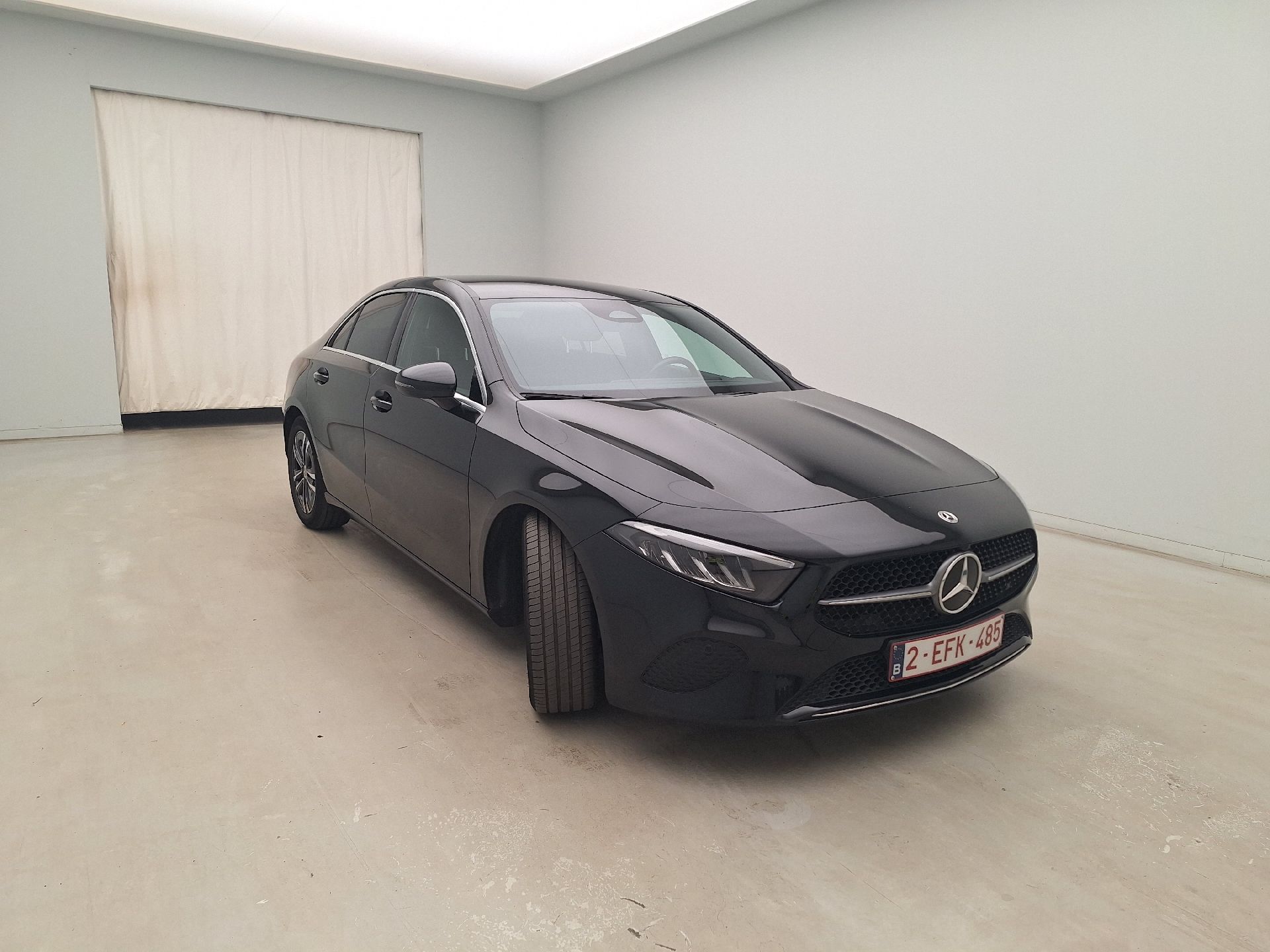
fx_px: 844
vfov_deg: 58.9
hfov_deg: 73.9
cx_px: 635
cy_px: 476
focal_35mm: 23
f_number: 1.8
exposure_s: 1/110
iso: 40
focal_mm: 5.54
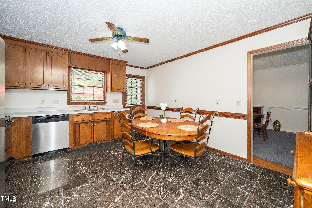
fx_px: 113
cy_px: 104
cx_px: 156
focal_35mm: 13
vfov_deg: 85.4
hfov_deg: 108.3
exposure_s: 1/25
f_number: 11
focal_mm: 13
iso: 640
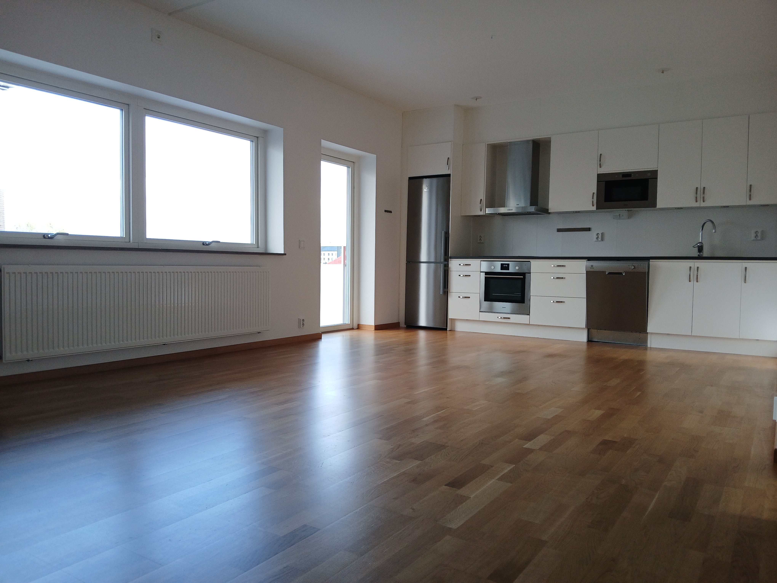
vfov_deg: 53.1
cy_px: 292
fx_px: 584
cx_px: 388
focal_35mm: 26
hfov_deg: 67.3
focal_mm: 3.98
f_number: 1.8
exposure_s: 1/50
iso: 40
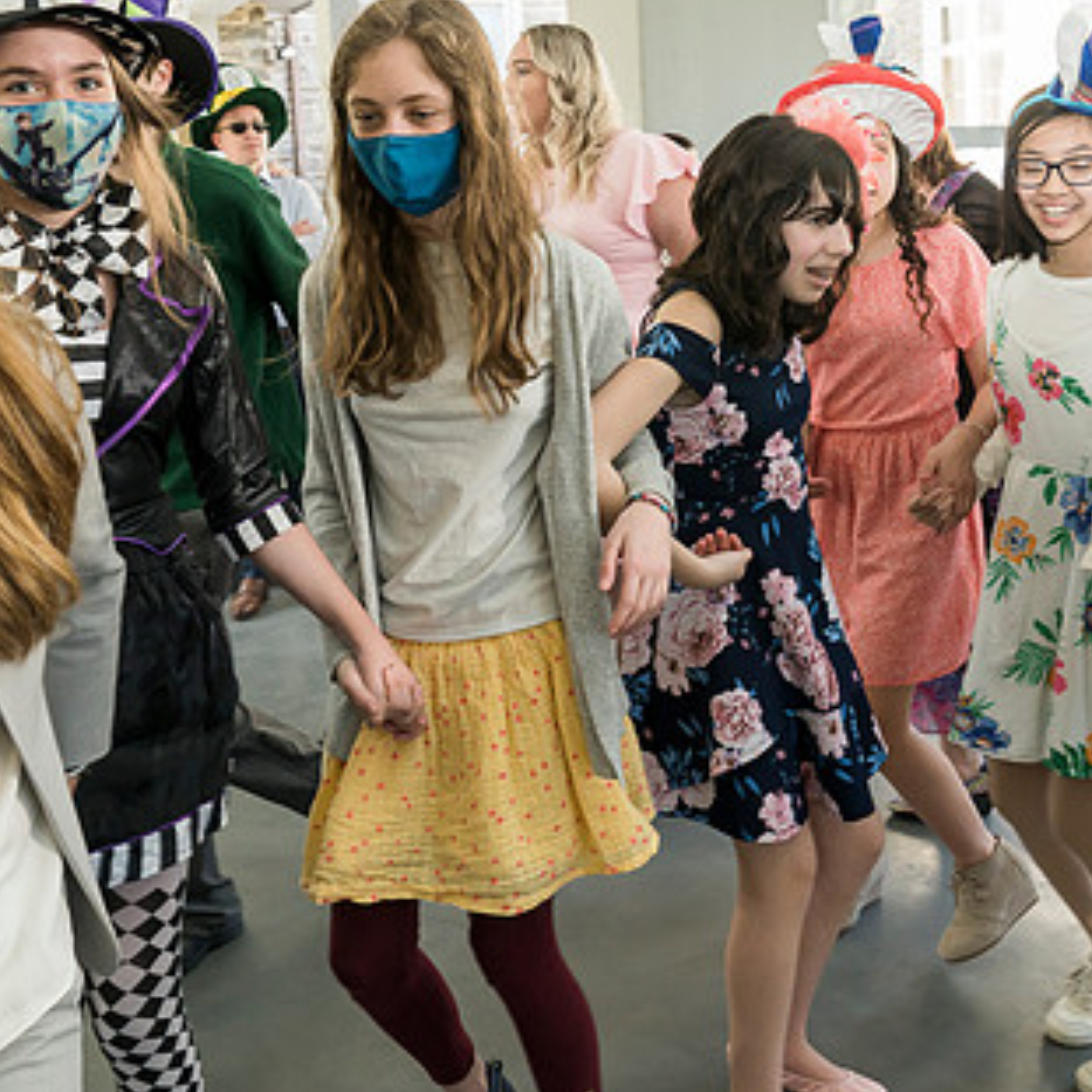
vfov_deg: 43.6
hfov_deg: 43.8
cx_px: 597
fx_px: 1356
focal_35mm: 38
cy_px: 420
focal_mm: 24
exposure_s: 1/200
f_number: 5
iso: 1250
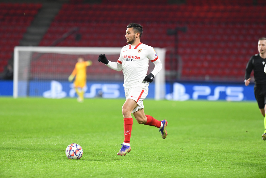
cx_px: 133
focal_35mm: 300
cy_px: 89
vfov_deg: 4.6
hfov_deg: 6.9
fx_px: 2217
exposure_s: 1/1250
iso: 4000
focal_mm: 300
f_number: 4
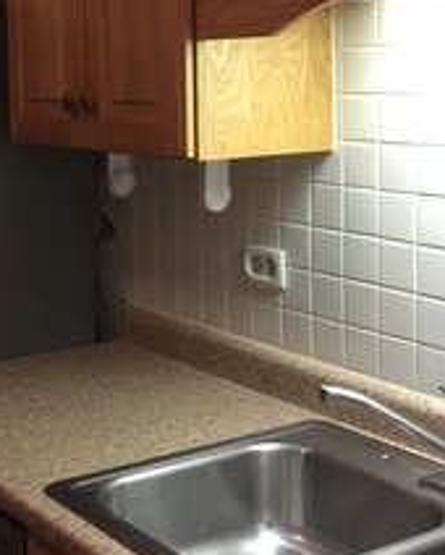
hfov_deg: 23.5
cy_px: 144
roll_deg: +1.0
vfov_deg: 29.1
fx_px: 1052
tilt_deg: -3.0
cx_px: 81
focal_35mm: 64
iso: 80
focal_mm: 4.15
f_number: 2.2
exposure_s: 1/15
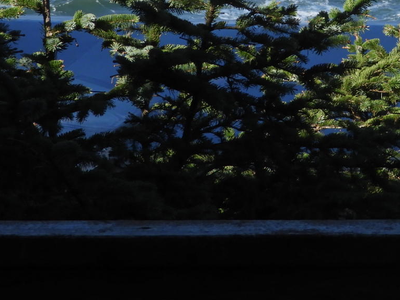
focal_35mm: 208
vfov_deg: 7.1
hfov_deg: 9.5
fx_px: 2402
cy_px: -98
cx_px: 367
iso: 100
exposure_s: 1/500
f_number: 4.5
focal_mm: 12.5
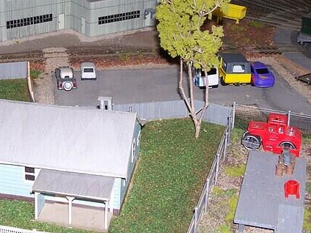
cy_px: 47
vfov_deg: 22.0
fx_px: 593
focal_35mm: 66
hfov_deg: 29.2
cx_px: 103
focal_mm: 6
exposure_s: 1/60
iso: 80
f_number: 2.8
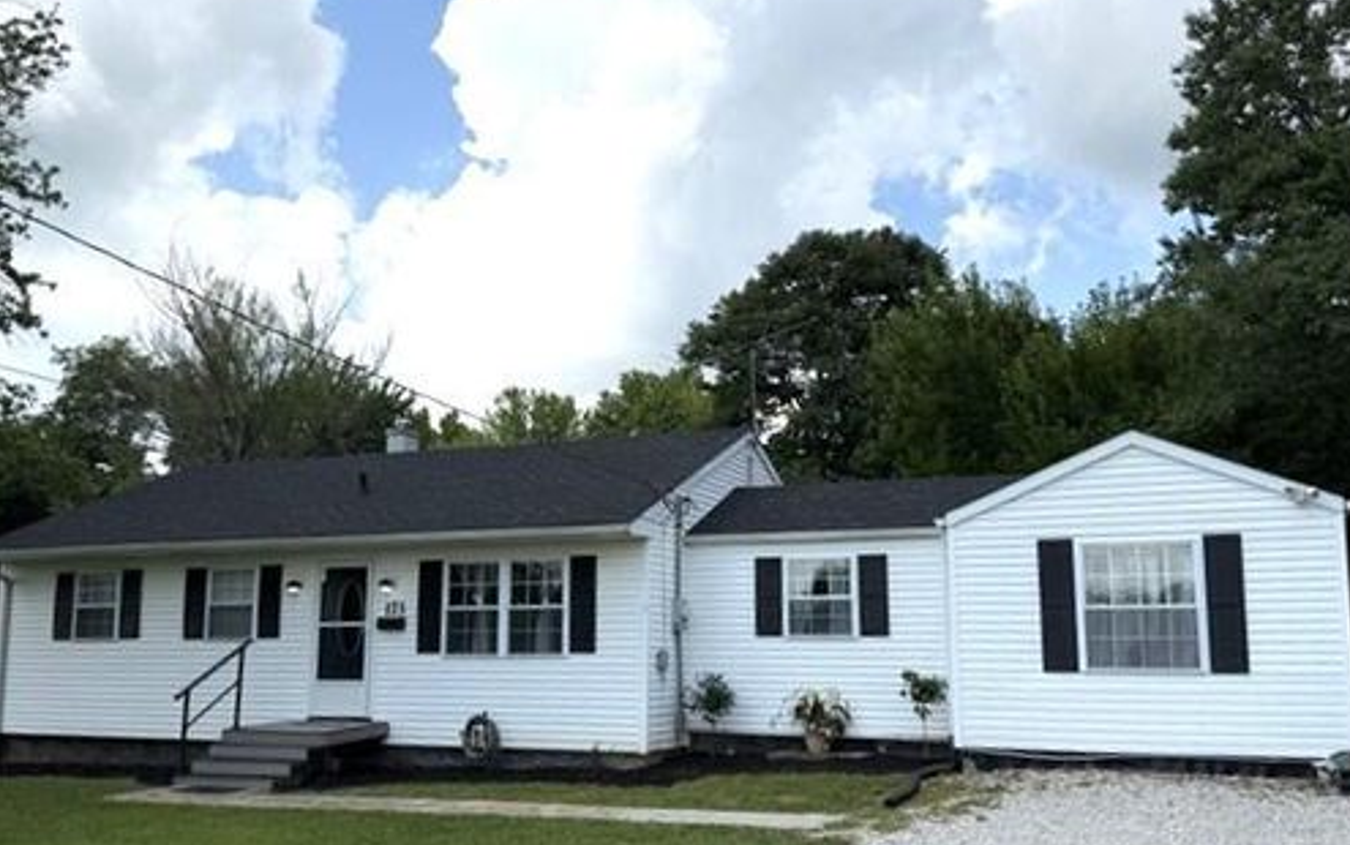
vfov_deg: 39.4
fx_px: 1178
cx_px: 676
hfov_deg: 59.6
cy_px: 466
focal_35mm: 32
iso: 80
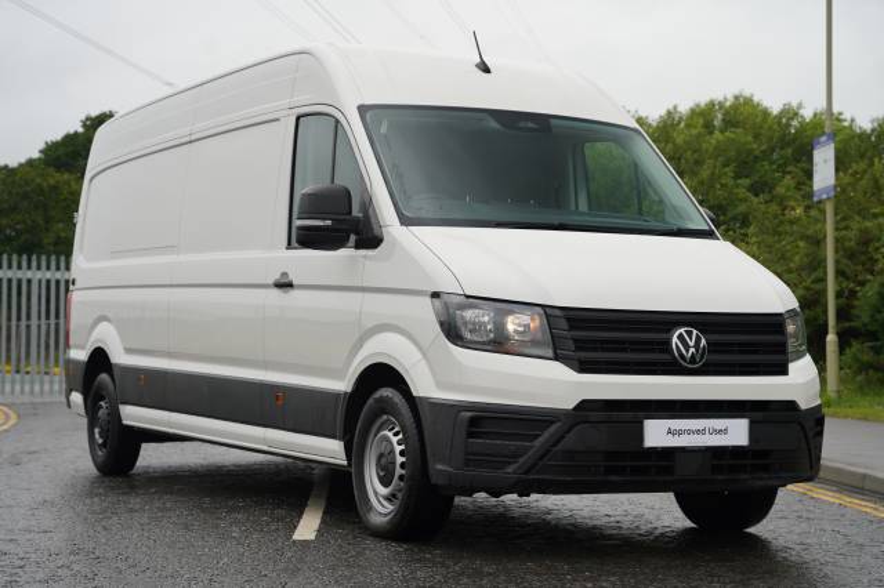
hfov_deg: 30.2
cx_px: 442
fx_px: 1637
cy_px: 294
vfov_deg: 20.4
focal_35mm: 67
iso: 100
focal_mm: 66.7
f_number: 4.5
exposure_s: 1/100
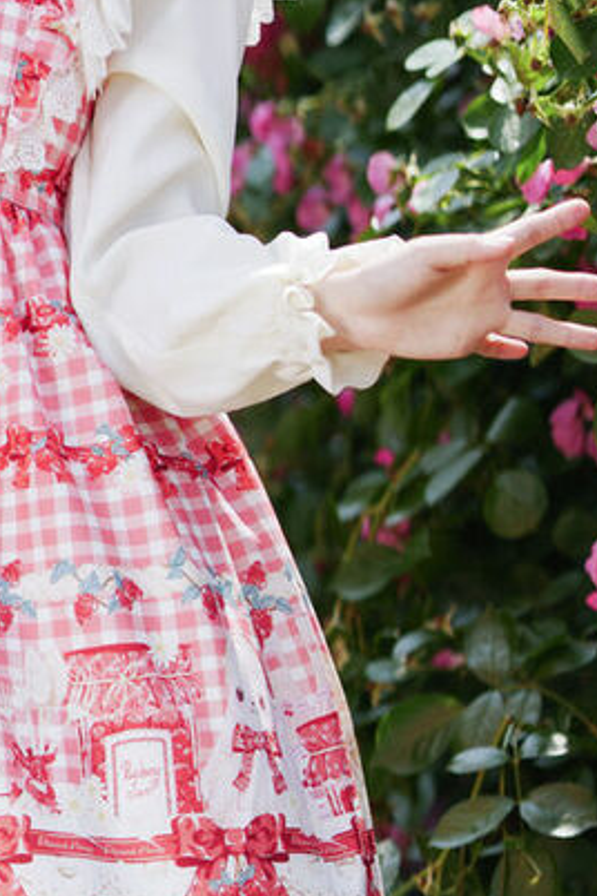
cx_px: -216
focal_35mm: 333
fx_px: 8283
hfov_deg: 4.1
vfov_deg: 6.2
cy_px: 518
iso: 100
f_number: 1.4
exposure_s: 1/4000
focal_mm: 85
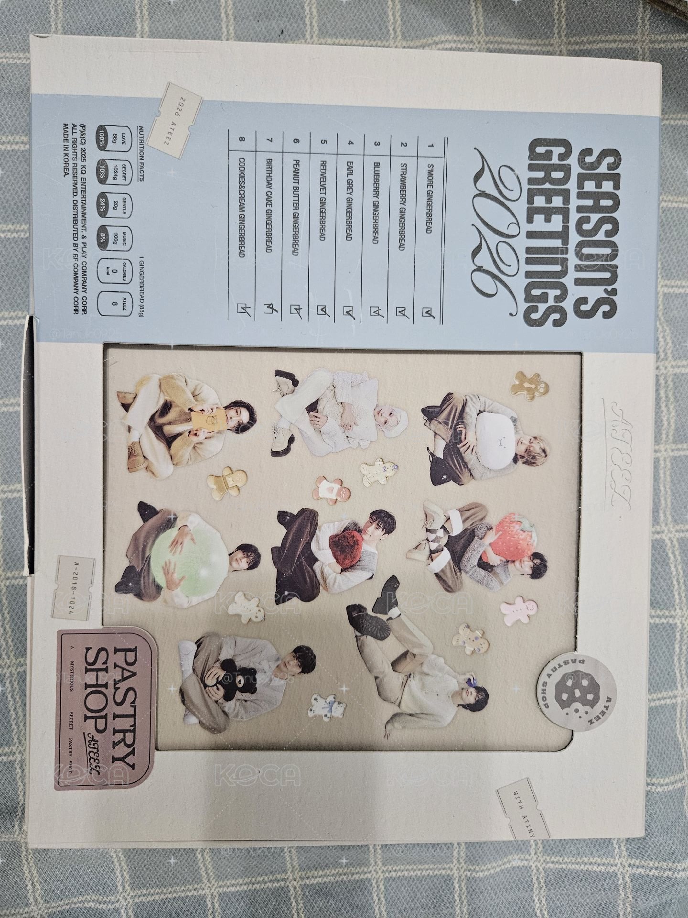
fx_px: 610
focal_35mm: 23
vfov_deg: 73.9
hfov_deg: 58.9
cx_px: 344
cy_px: 459
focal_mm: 5.4
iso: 640
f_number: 1.8
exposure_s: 1/60
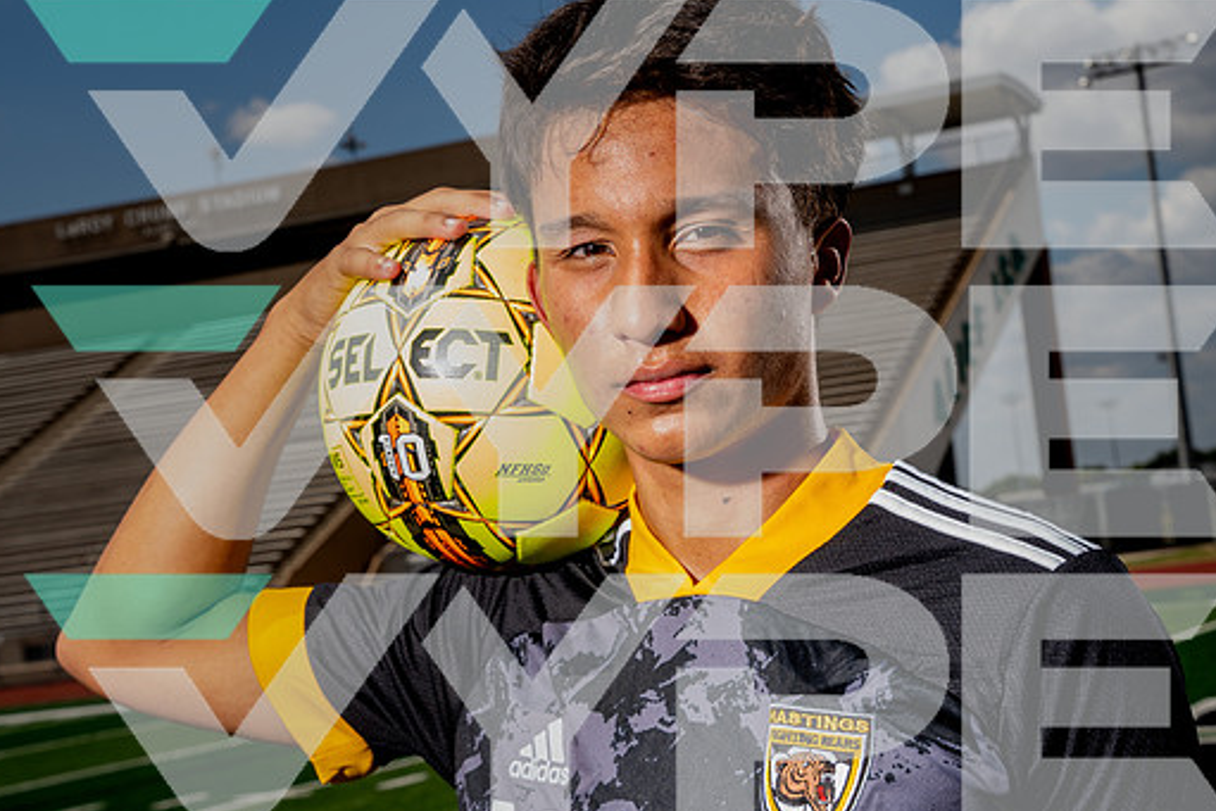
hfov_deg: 27.3
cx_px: 628
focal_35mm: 74
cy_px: 412
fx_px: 2500
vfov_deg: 18.4
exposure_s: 1/250
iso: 160
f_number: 11
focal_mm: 61
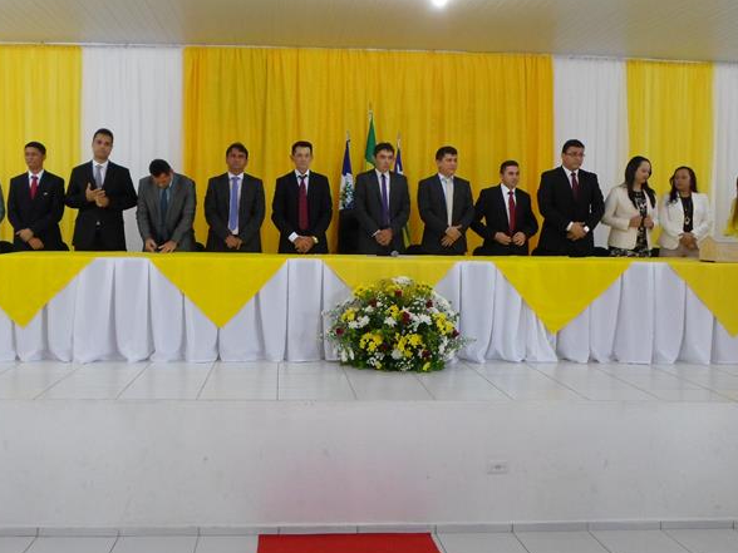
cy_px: 285
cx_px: 326
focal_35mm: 34
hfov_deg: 53.8
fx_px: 725
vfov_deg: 41.8
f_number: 2.5
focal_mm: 4.5
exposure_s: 1/30
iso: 160
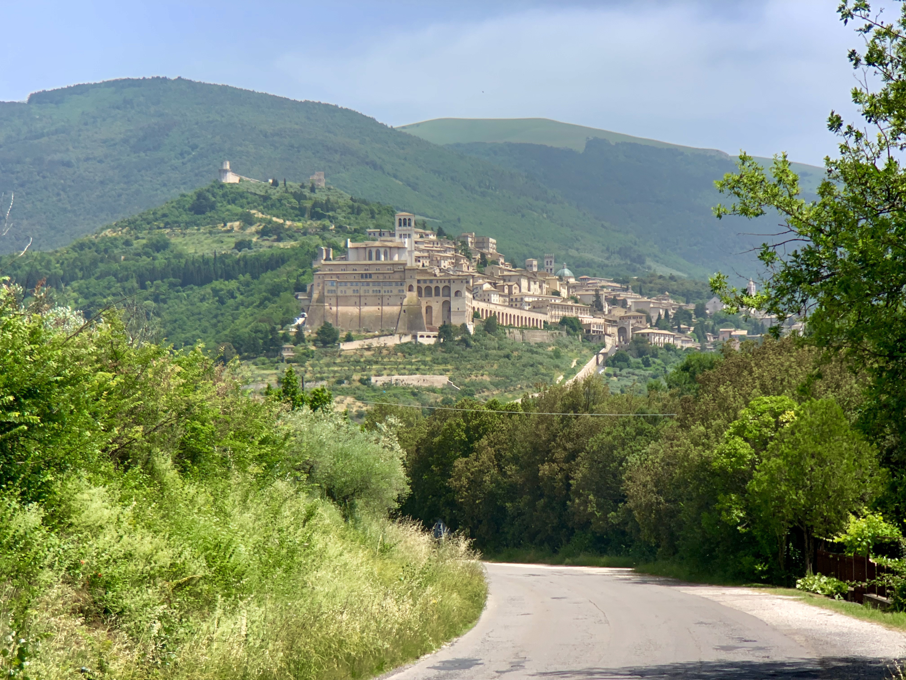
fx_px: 1361
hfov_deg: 36.8
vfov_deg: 28.0
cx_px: 453
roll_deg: +0.5
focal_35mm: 52
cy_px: 340
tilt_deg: +3.7
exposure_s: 1/695
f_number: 2.4
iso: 16
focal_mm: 6
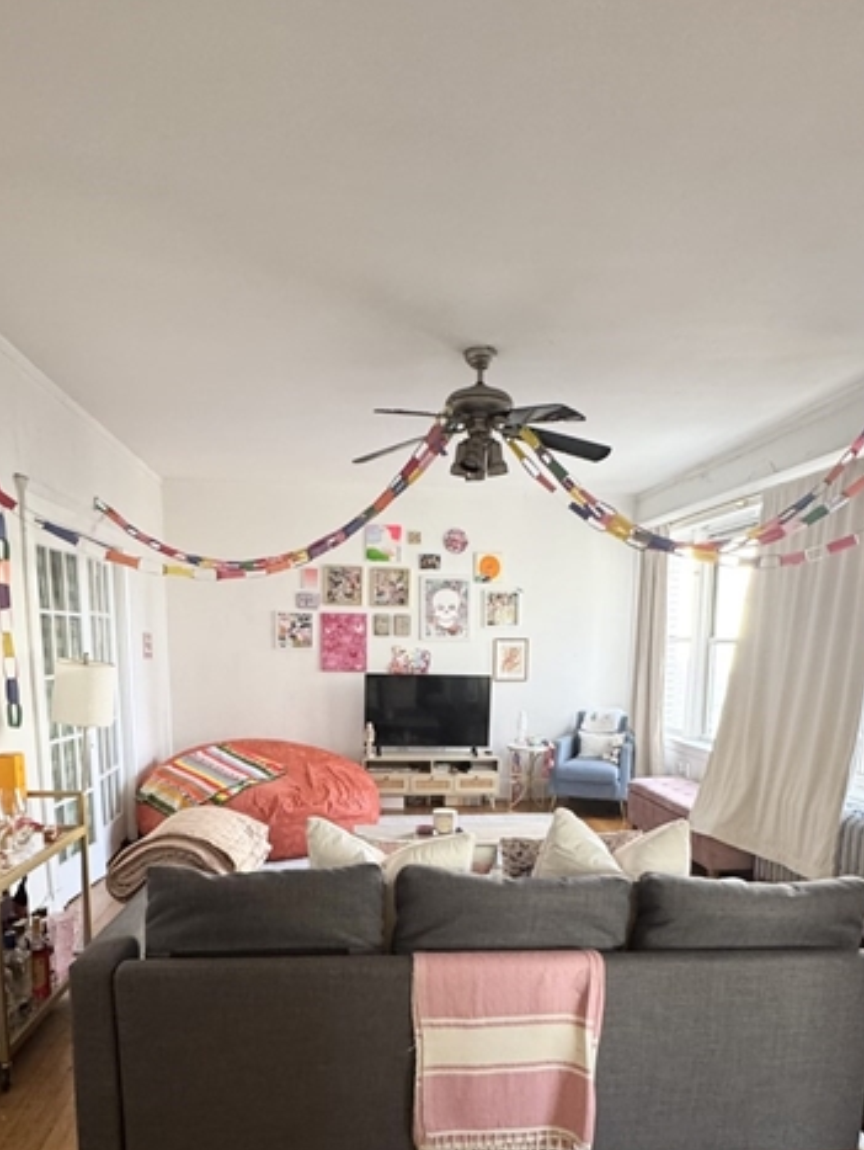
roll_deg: +0.4
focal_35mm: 23
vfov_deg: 71.6
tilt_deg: -10.2
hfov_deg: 58.9
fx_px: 764
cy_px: 771
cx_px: 423
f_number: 2.2
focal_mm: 2.22
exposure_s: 1/60
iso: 320
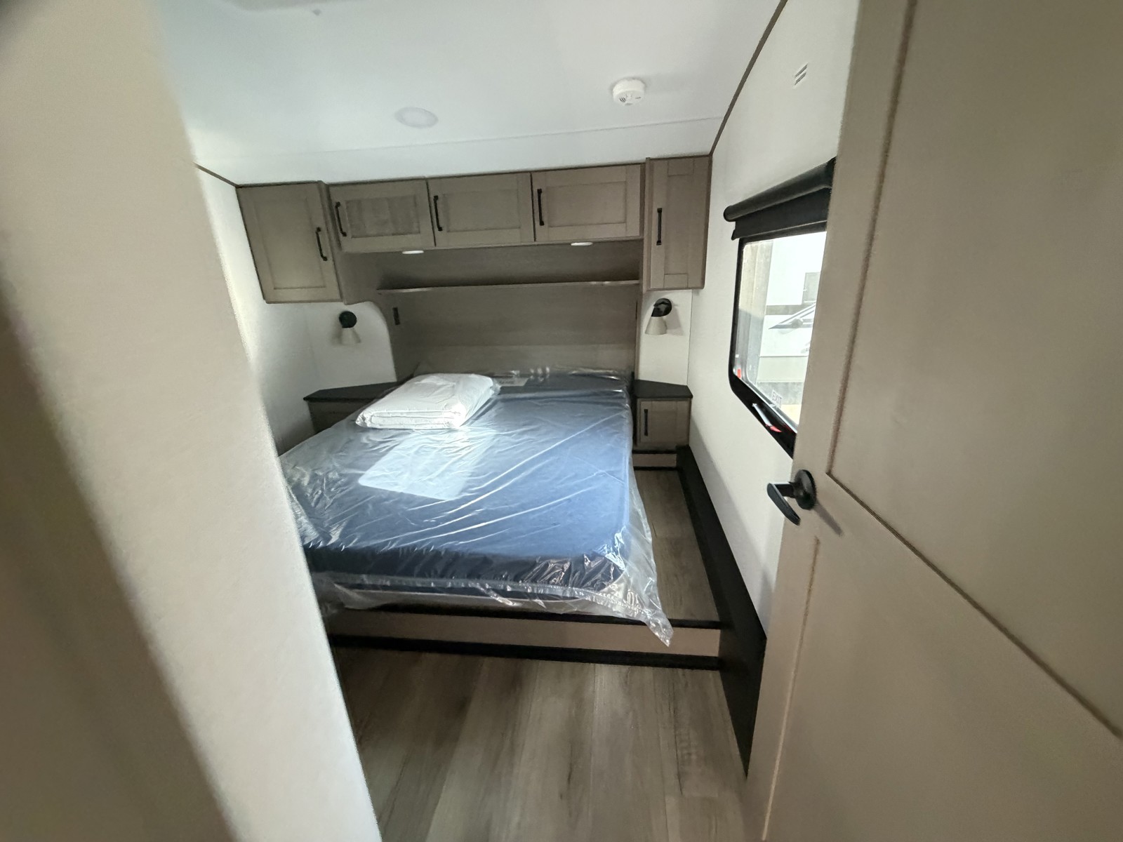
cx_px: 562
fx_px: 454
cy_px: 421
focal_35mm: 14
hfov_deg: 102.1
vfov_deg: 85.7
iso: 640
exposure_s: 1/60
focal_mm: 2.22
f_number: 2.2
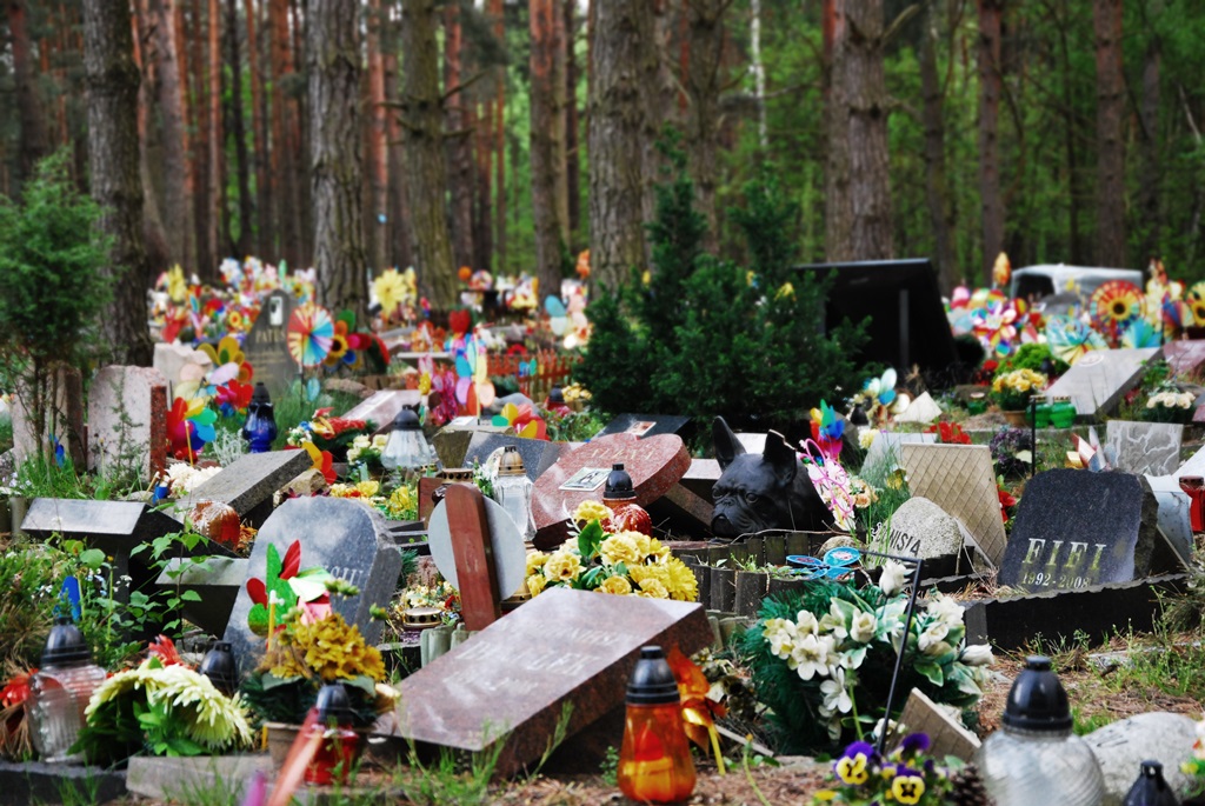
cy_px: 403
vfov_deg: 14.7
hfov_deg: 21.9
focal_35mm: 93
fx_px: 3116
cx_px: 602
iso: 720
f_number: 5.3
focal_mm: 62
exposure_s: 1/125
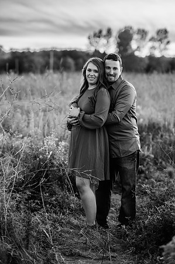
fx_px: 621
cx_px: 88
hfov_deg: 16.0
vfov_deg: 23.9
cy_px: 132
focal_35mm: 85
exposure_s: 1/200
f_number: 2.5
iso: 500
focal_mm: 85
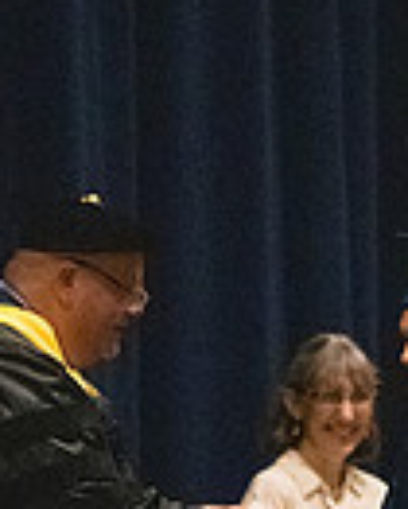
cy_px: 668
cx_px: 200
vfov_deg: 3.0
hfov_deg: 2.4
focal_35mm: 651
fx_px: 9815
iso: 10000
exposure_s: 1/400
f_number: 3.2
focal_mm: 135
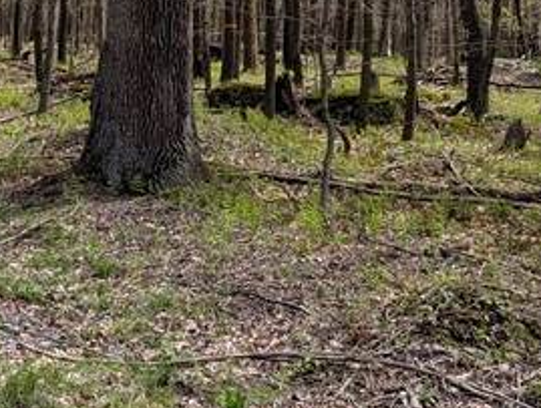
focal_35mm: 91
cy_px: 82
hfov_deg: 18.4
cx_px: -333
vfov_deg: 16.2
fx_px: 1425
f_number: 1.68
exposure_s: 1/466
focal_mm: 6.9
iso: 21
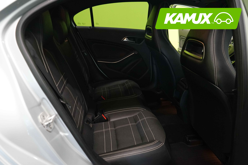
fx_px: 193
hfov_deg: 65.5
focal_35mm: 28
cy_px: 82
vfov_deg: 46.4
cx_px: 124
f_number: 4.5
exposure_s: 1/30
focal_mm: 28
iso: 4000
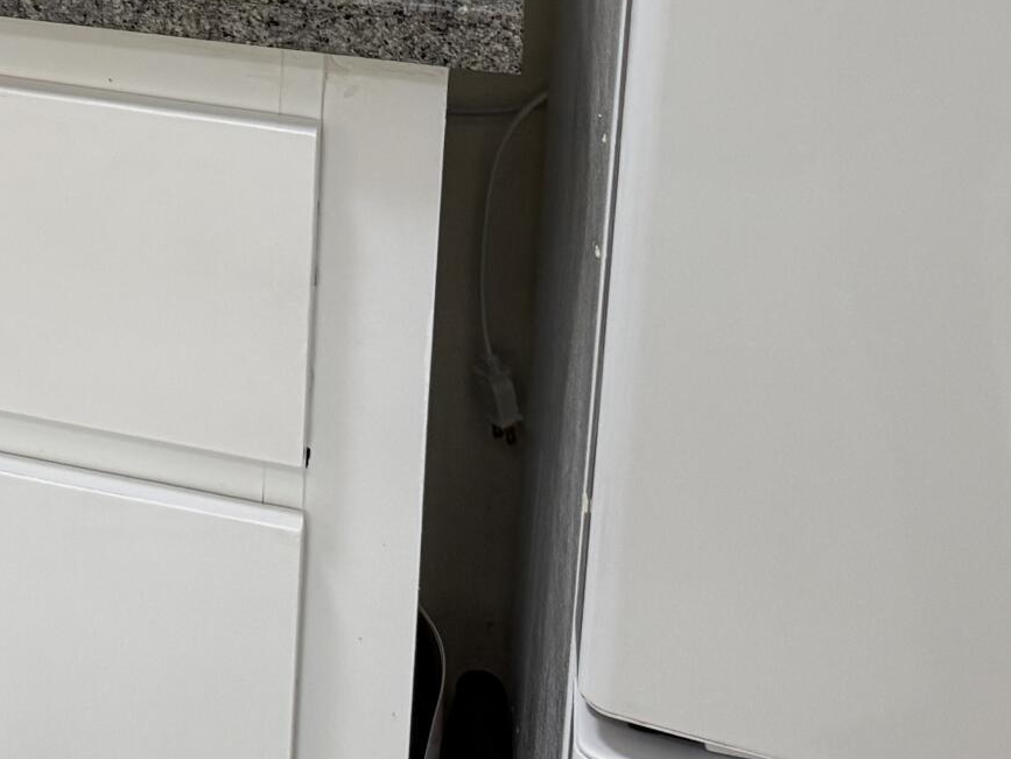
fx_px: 2425
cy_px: -402
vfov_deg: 16.2
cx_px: -659
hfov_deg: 19.4
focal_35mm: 83
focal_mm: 6.76
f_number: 1.78
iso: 200
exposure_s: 1/120
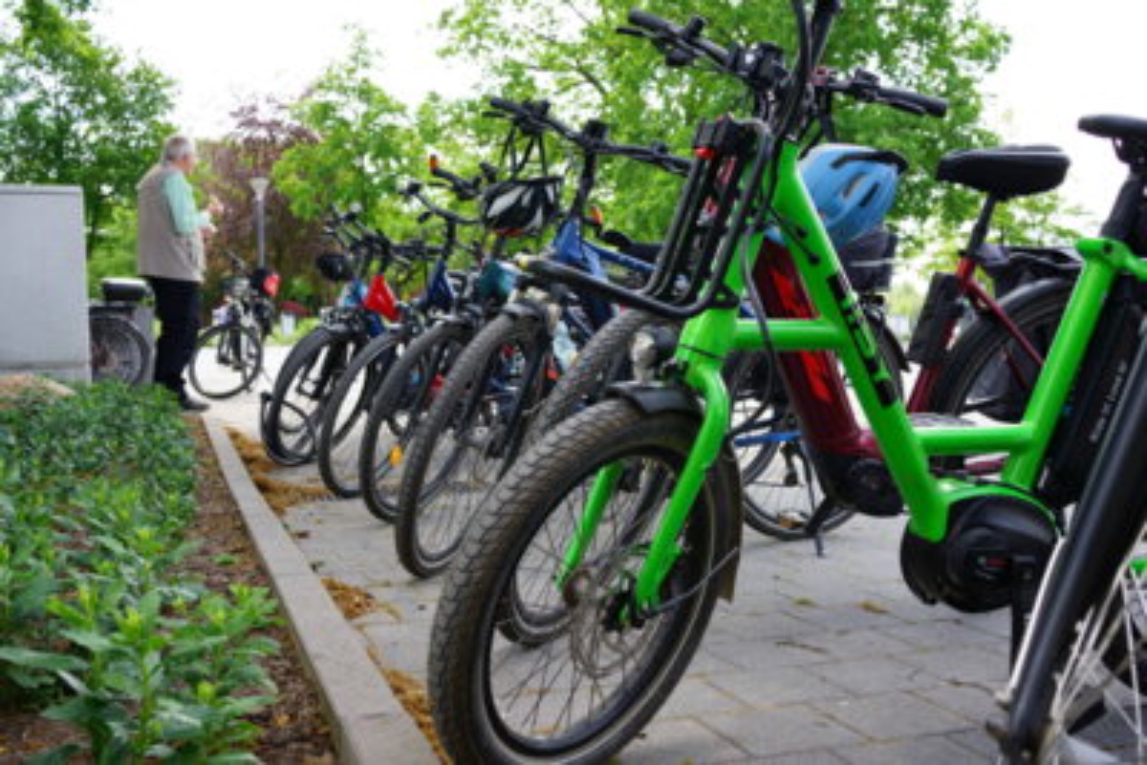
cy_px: 382
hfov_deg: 54.4
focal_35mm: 35
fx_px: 1115
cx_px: 574
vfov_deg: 37.9
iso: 160
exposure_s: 1/60
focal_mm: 35
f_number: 7.1
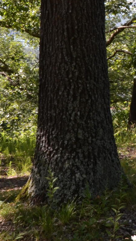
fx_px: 692
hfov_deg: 9.6
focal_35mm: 108
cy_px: 26
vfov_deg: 19.5
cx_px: 352
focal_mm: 18
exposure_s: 1/180
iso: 200
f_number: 6.7
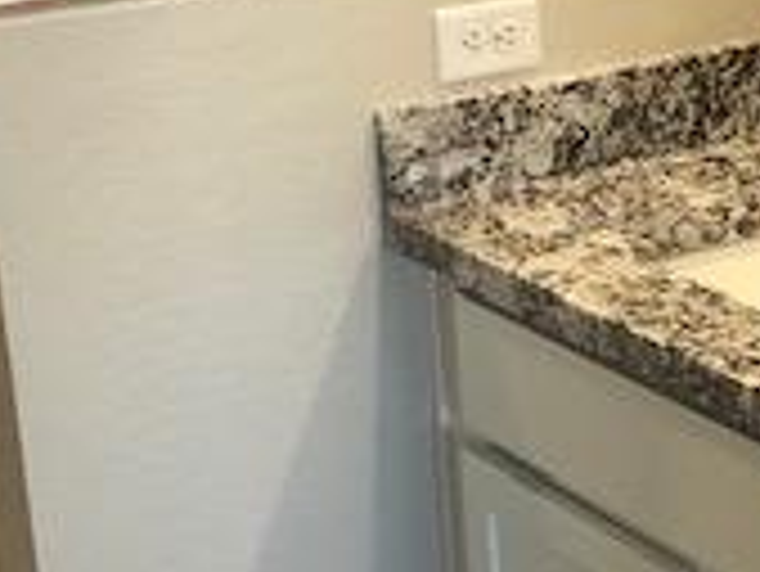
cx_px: 679
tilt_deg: -18.9
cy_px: 297
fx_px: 2329
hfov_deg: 18.2
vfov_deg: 14.0
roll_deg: +1.7
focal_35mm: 106
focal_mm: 4
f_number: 1.8
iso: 32
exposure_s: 1/30
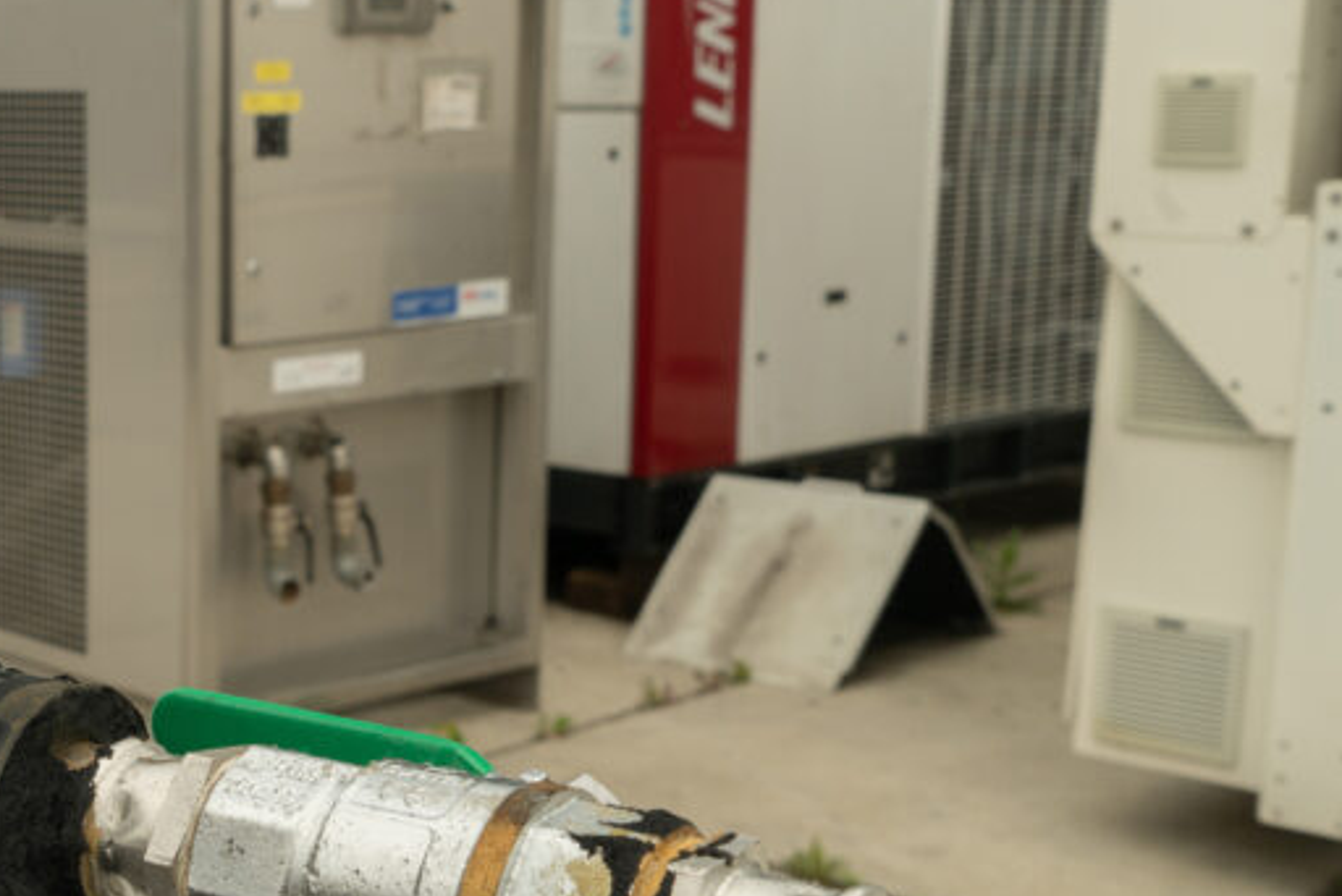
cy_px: 565
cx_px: 5
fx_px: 2387
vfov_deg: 21.2
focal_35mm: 64
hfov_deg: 29.4
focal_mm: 32
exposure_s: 1/125
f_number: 10
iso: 200
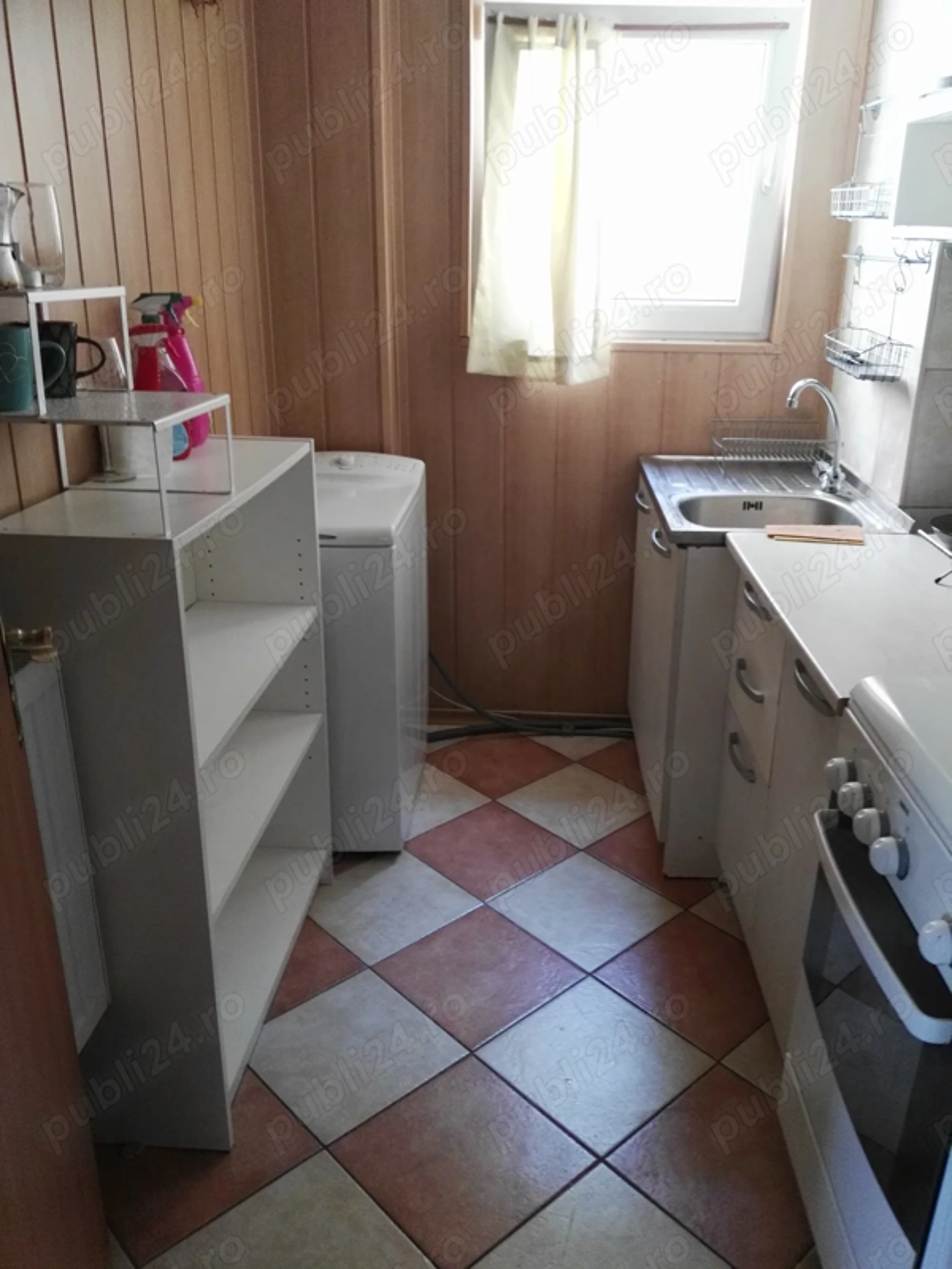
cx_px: 476
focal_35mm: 28
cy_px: 634
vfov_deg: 63.4
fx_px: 1027
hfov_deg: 49.7
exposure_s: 1/30
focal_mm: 2.96
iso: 215
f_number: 2
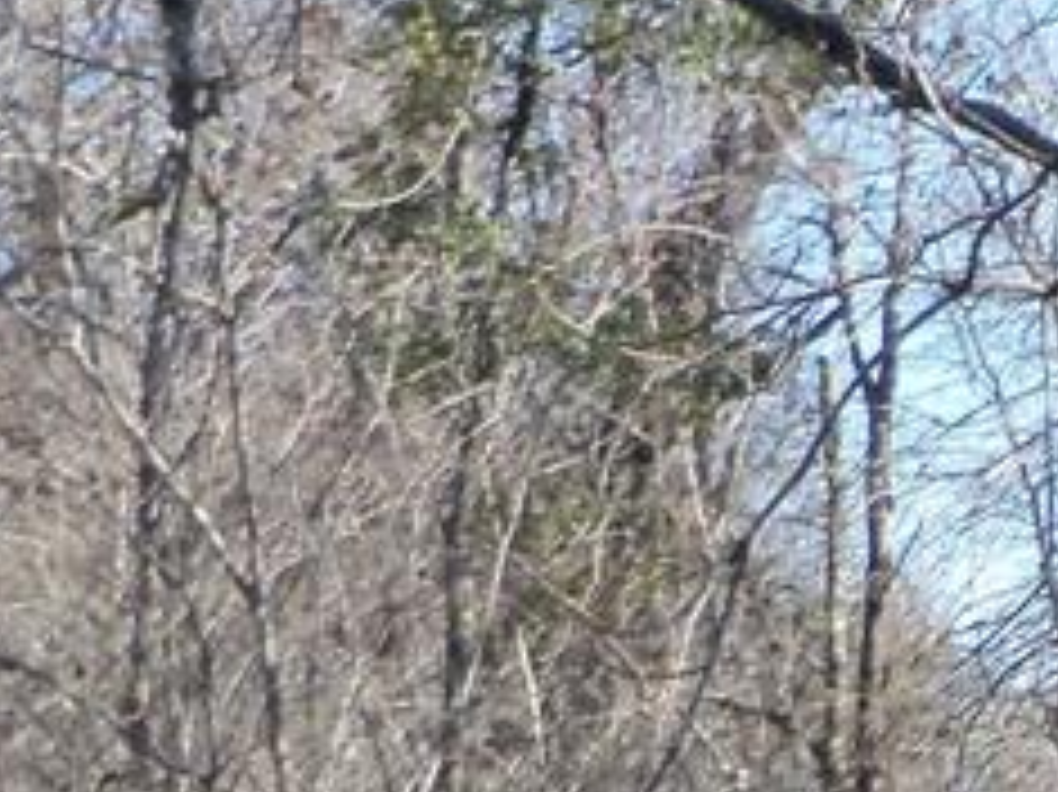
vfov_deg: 5.5
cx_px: 1526
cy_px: 868
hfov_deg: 7.2
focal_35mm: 270
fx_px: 8248
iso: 64
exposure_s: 1/125
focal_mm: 10.9
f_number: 4.8
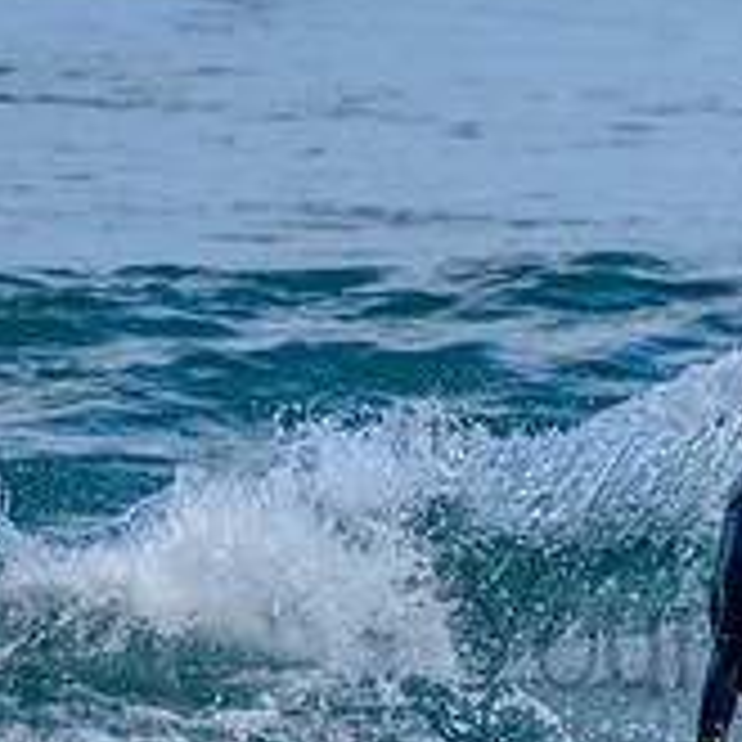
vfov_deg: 1.0
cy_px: 587
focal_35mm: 1829
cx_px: 926
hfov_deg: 1.0
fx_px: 44355
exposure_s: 1/1250
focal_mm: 500
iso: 360
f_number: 5.6
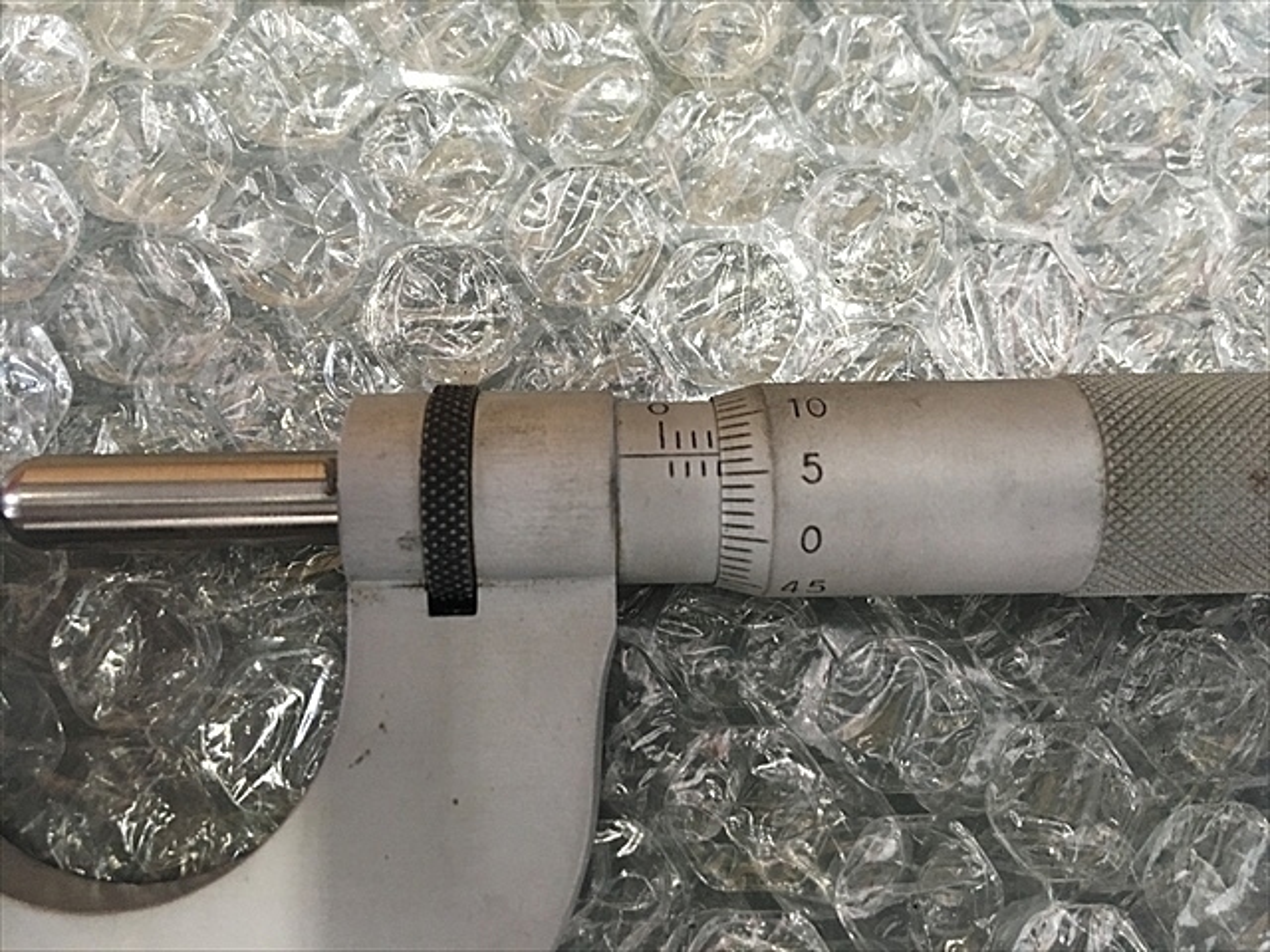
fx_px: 1064
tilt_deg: -80.2
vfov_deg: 48.2
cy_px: 476
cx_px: 635
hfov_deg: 61.7
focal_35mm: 29
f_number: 2.2
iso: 160
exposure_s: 1/30
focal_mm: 4.15
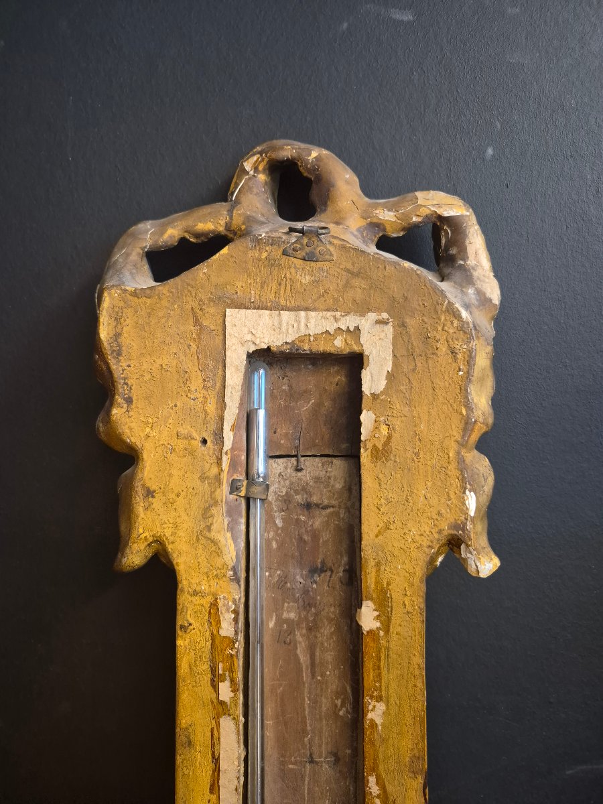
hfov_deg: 58.9
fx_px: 534
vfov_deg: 73.9
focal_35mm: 23
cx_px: 302
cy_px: 402
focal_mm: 5.4
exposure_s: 1/100
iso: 1250
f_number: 1.8
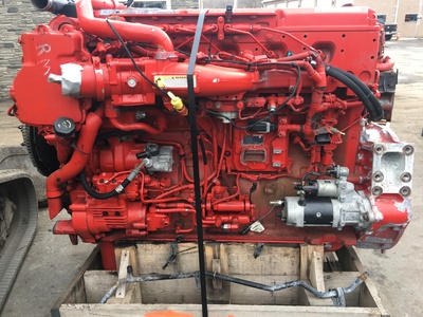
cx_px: 212
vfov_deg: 48.2
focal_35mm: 29
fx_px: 354
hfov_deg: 61.7
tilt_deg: -19.5
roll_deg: +2.3
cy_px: 158
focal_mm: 4.15
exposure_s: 1/120
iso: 32
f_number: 2.2
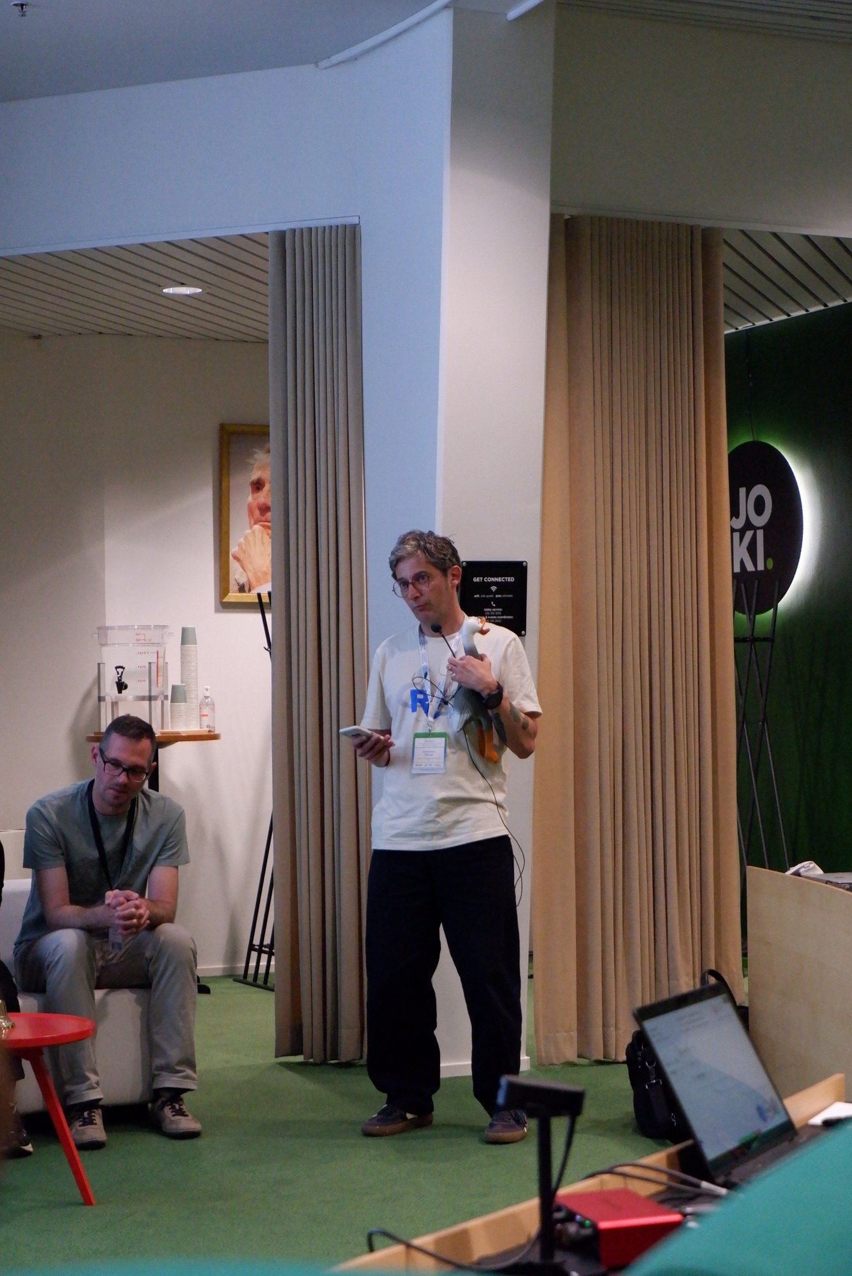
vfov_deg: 29.6
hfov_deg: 20.0
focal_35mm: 68
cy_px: 638
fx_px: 2410
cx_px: 426
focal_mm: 45
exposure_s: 1/200
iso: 6400
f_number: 5.6
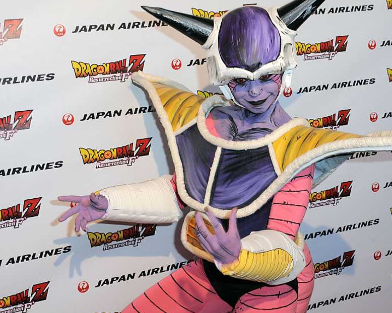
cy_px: 149
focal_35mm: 54
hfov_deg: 34.7
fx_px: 626
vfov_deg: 28.1
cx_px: 206
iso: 1000
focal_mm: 40
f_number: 8
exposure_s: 1/250
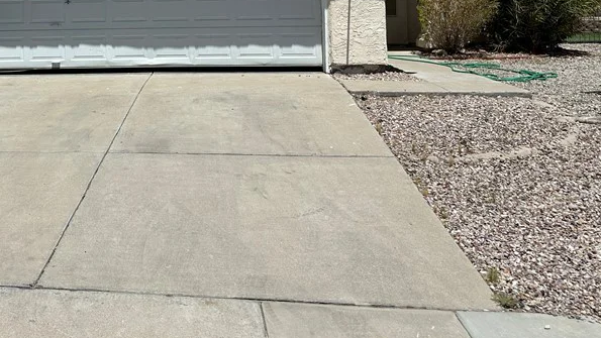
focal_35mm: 45
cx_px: 170
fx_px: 717
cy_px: -27
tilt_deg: +3.2
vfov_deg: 24.8
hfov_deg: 44.3
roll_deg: -0.2
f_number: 1.78
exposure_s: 1/9709
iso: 80
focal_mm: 6.86
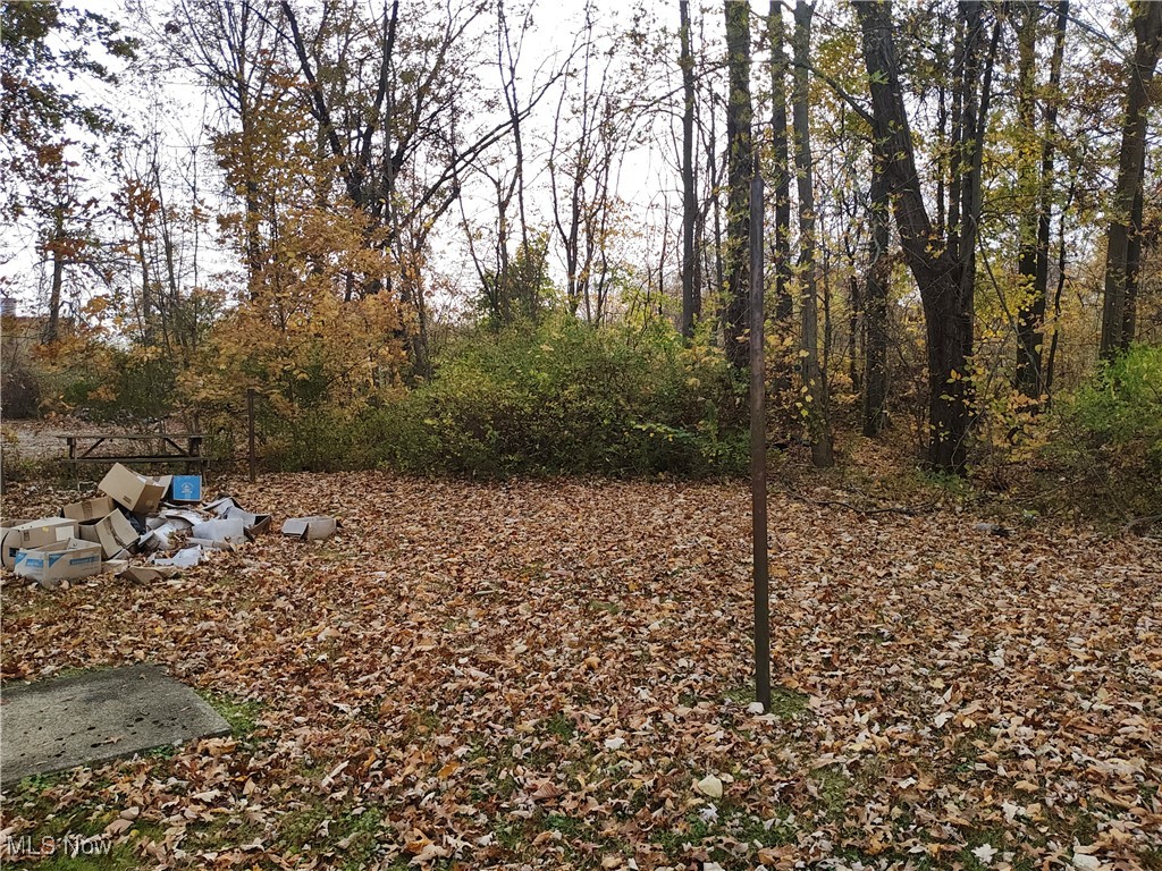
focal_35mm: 25
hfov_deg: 69.4
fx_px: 839
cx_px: 581
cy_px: 436
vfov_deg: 54.9
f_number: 1.5
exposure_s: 1/693
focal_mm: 4.15
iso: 101
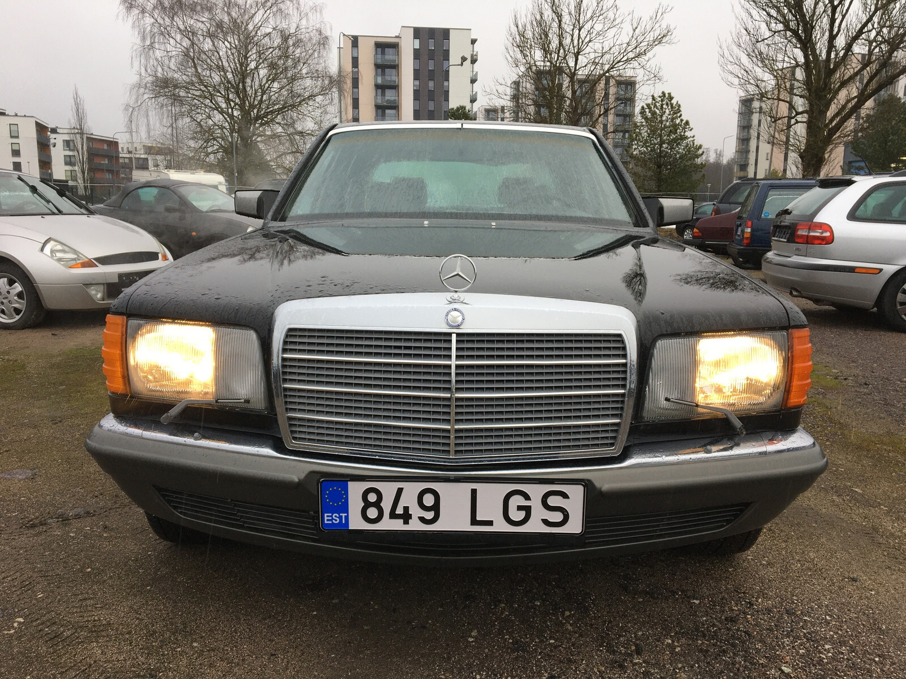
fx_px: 759
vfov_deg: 48.2
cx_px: 453
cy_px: 340
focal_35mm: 29
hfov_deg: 61.7
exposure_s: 1/100
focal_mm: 4.15
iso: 32
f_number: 2.2
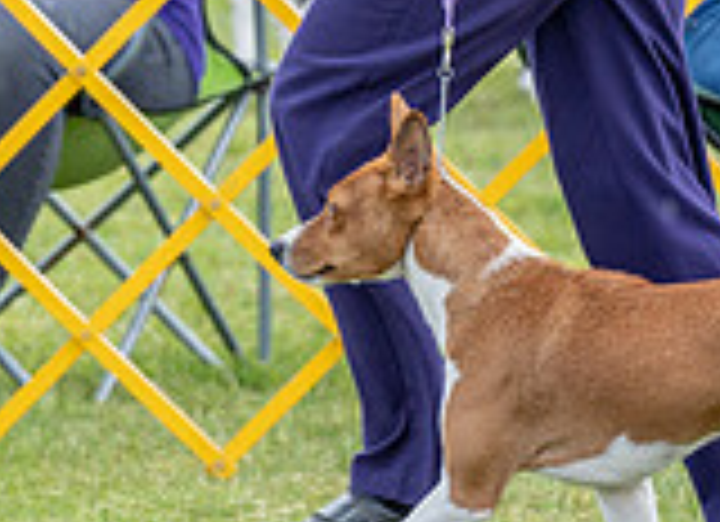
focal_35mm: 757
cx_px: 448
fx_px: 15558
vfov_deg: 1.9
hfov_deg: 2.7
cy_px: -75
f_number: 4
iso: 400
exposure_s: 1/640
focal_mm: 170
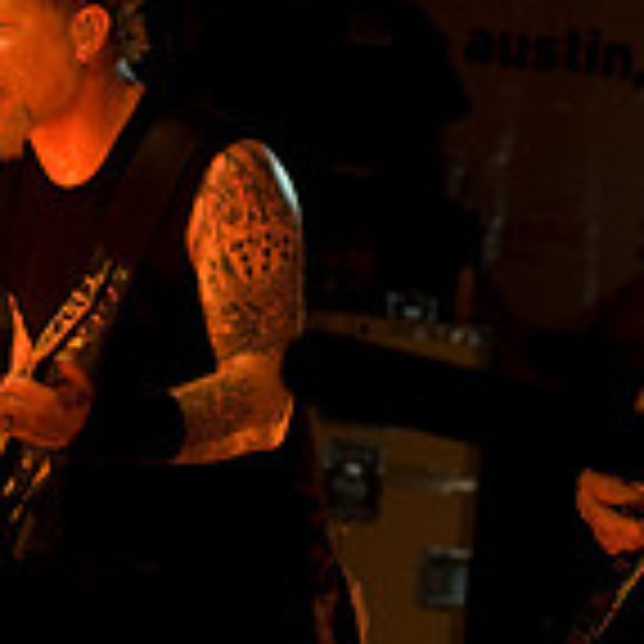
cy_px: 110
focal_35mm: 247
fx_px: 5199
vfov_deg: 7.1
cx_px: 293
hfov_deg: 7.1
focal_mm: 48
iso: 640
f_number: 2.8
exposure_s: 1/400
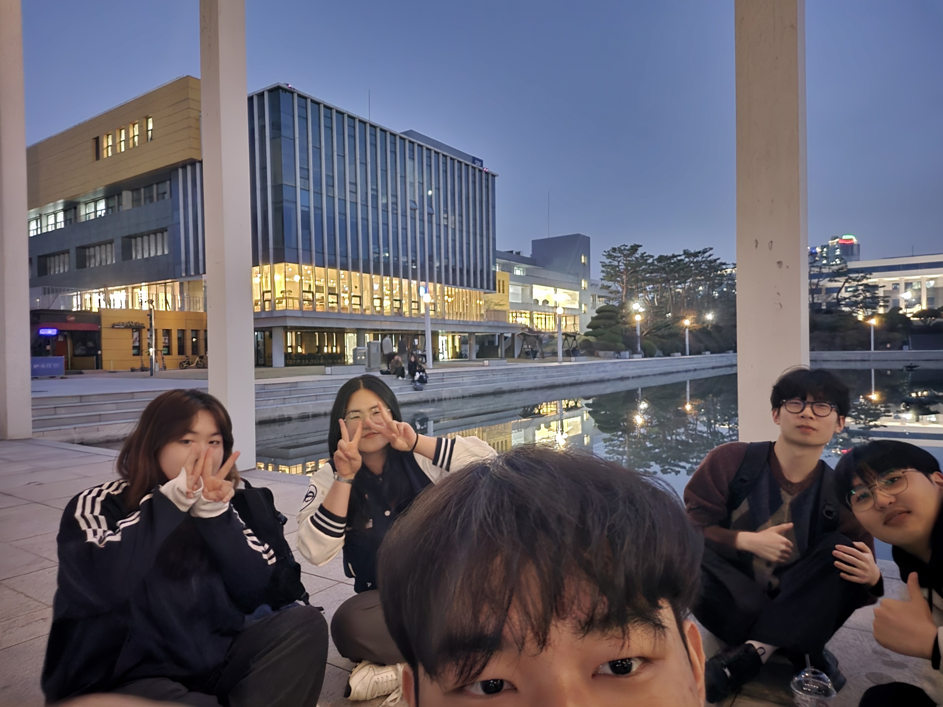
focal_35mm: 23
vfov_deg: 58.9
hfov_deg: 73.9
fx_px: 627
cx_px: 472
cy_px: 354
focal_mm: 2.7
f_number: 2.2
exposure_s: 1/9.23
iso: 1600
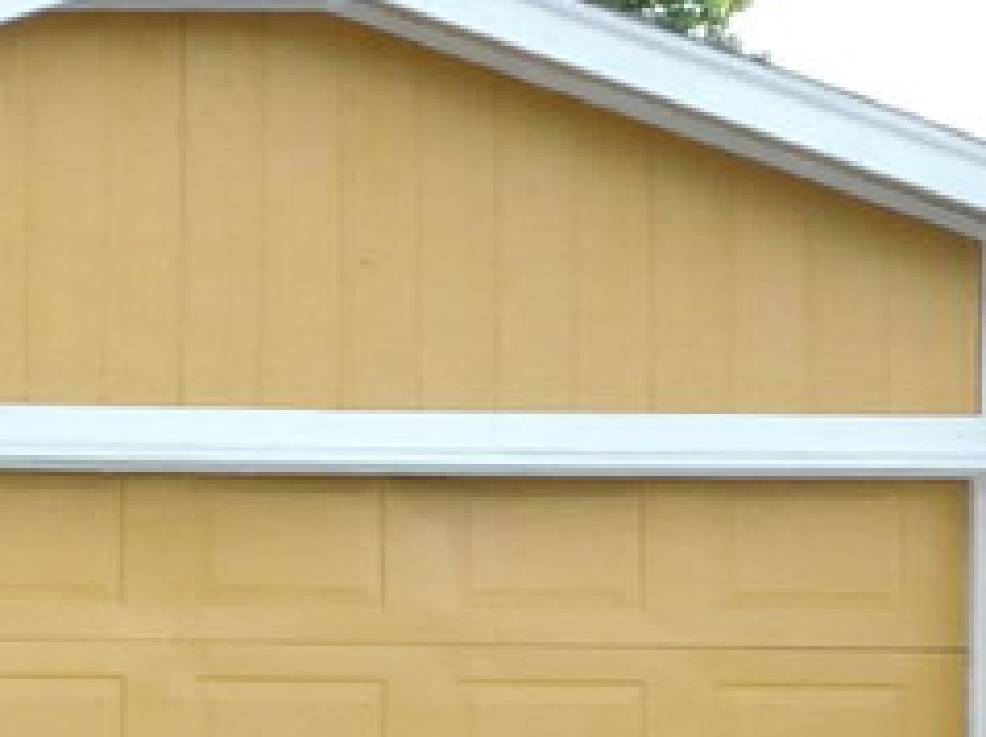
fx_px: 6203
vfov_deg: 6.8
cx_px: -1529
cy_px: 894
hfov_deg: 8.2
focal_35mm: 218
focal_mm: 6.3
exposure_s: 1/80
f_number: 3.5
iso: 125
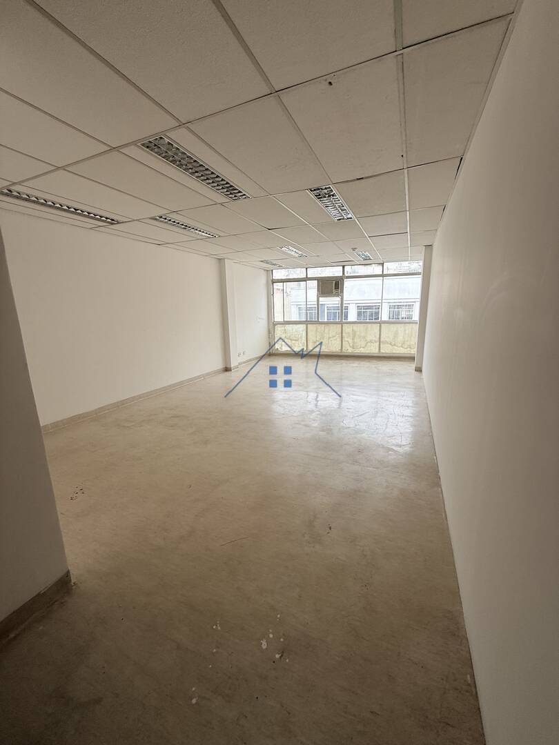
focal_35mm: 14
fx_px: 301
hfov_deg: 85.7
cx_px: 280
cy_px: 372
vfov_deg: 102.1
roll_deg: +1.9
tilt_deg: -11.1
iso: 50
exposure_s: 1/120
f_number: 2.2
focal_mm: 2.22
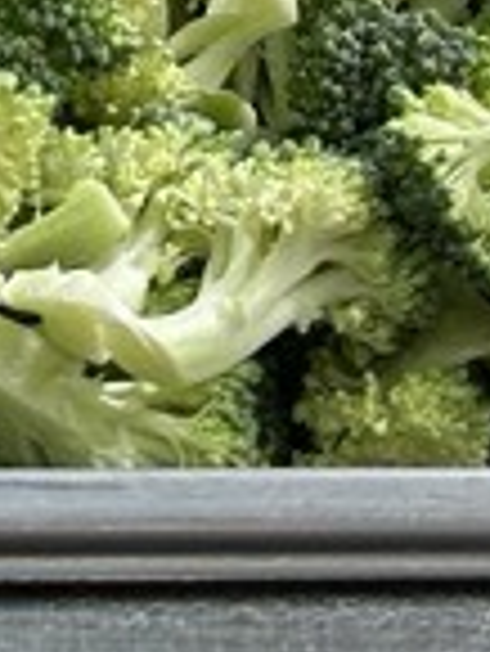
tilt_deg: -37.1
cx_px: -207
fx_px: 3732
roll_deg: -0.9
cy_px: -949
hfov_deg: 7.4
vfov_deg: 9.0
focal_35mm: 198
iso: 80
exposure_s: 1/415
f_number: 1.78
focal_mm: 6.86
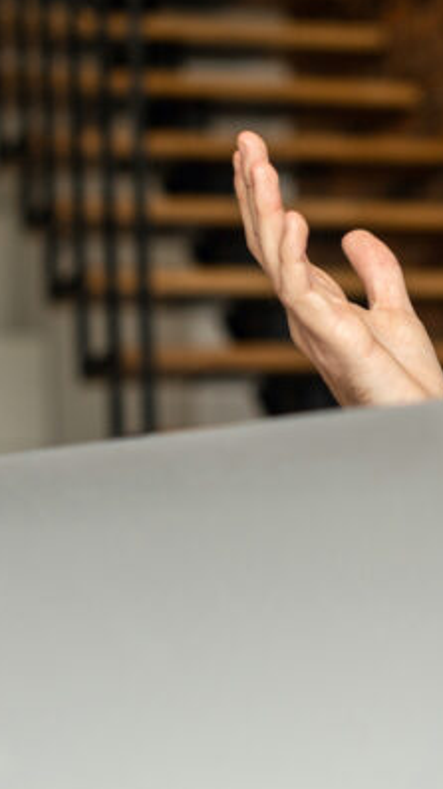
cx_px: 612
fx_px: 2822
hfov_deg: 8.8
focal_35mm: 135
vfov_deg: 15.9
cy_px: 383
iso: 640
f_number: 4
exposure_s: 1/200
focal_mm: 50
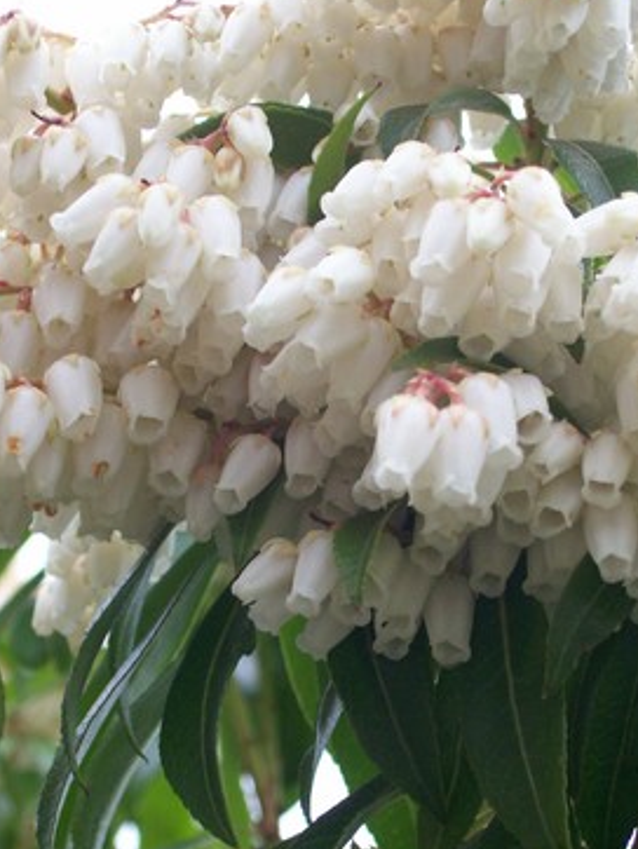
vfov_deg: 23.0
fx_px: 2086
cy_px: 483
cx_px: 366
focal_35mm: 85
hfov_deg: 17.4
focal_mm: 11.6
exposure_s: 1/72.4
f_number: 3.8
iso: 123
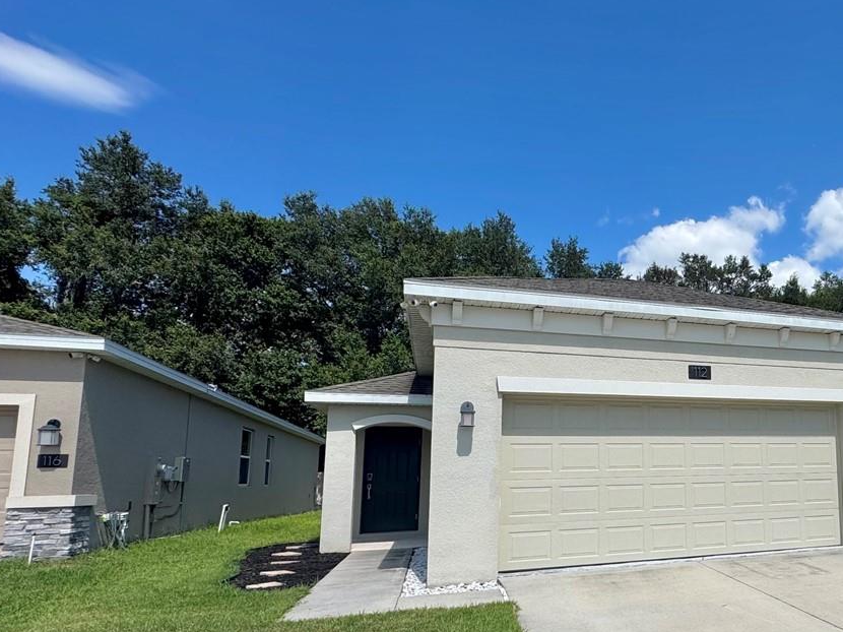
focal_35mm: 27
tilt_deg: +7.8
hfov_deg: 58.1
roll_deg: +1.3
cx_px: 723
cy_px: 392
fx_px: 657
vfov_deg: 50.8
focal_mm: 2.22
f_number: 2.2
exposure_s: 1/2674
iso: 40
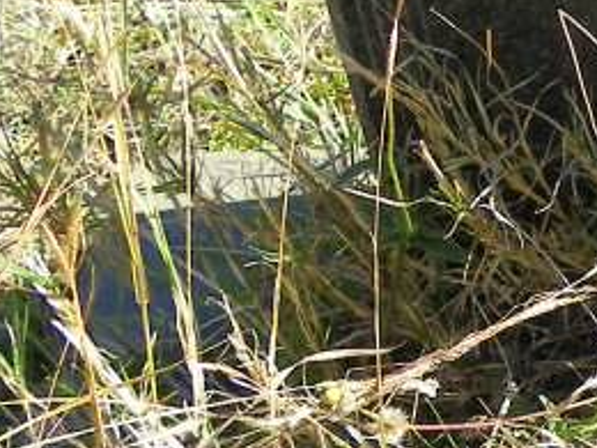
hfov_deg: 12.6
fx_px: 2311
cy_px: -57
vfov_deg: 10.9
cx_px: 1251
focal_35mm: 134
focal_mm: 5.2
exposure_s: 1/200
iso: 64
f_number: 3.5
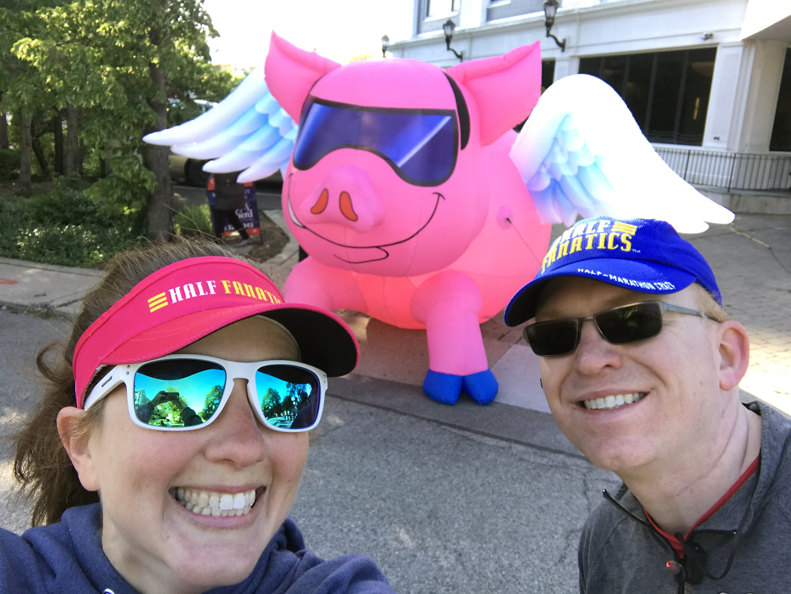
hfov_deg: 56.8
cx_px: 396
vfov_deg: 44.2
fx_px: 732
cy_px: 297
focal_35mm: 32
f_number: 2.2
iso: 32
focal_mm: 2.87
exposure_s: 1/120
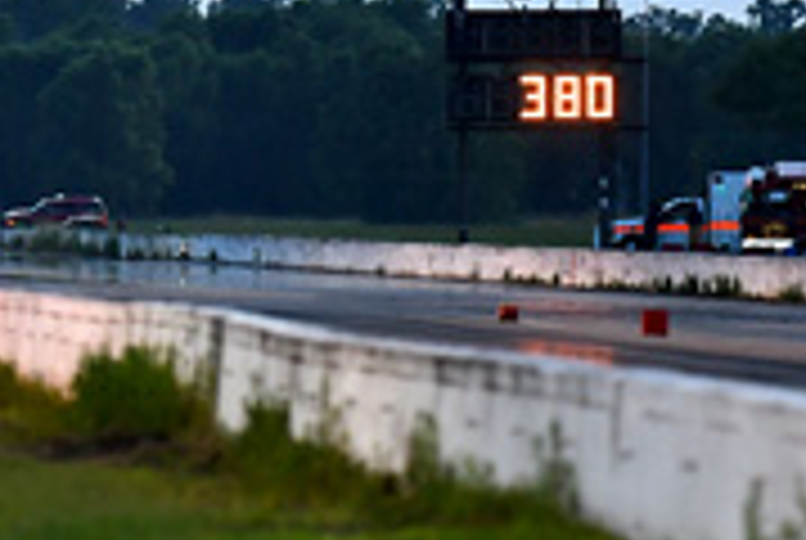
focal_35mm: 670
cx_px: 45
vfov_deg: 2.1
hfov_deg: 3.1
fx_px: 15025
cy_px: 72
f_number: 2.8
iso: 800
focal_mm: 160
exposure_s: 1/250
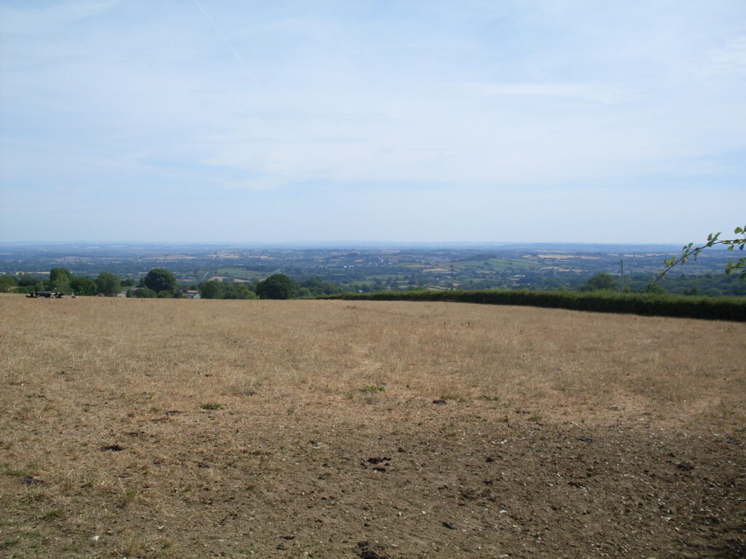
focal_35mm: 38
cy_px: 280
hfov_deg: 49.0
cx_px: 373
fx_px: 819
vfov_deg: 37.7
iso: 80
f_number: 8.4
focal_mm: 6.3
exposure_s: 1/350
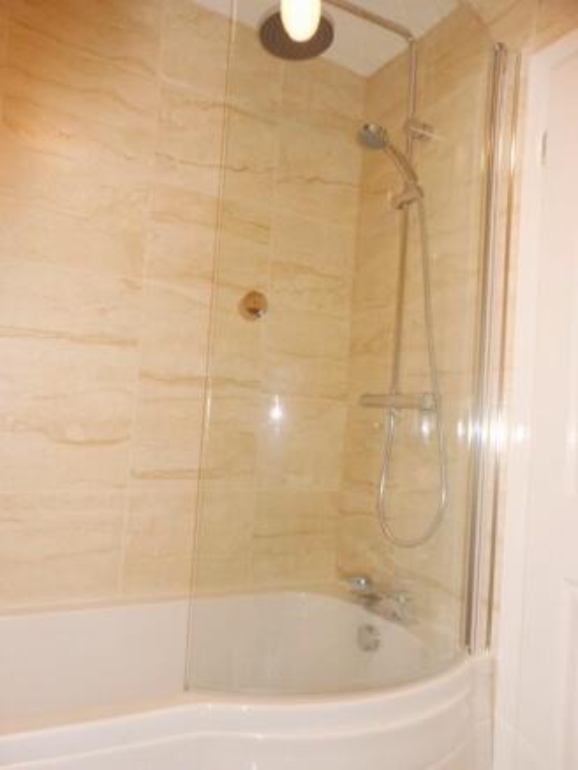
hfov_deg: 49.8
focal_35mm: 28
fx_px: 623
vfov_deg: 63.4
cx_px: 289
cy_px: 385
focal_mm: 5
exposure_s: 1/25
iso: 200
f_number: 3.7
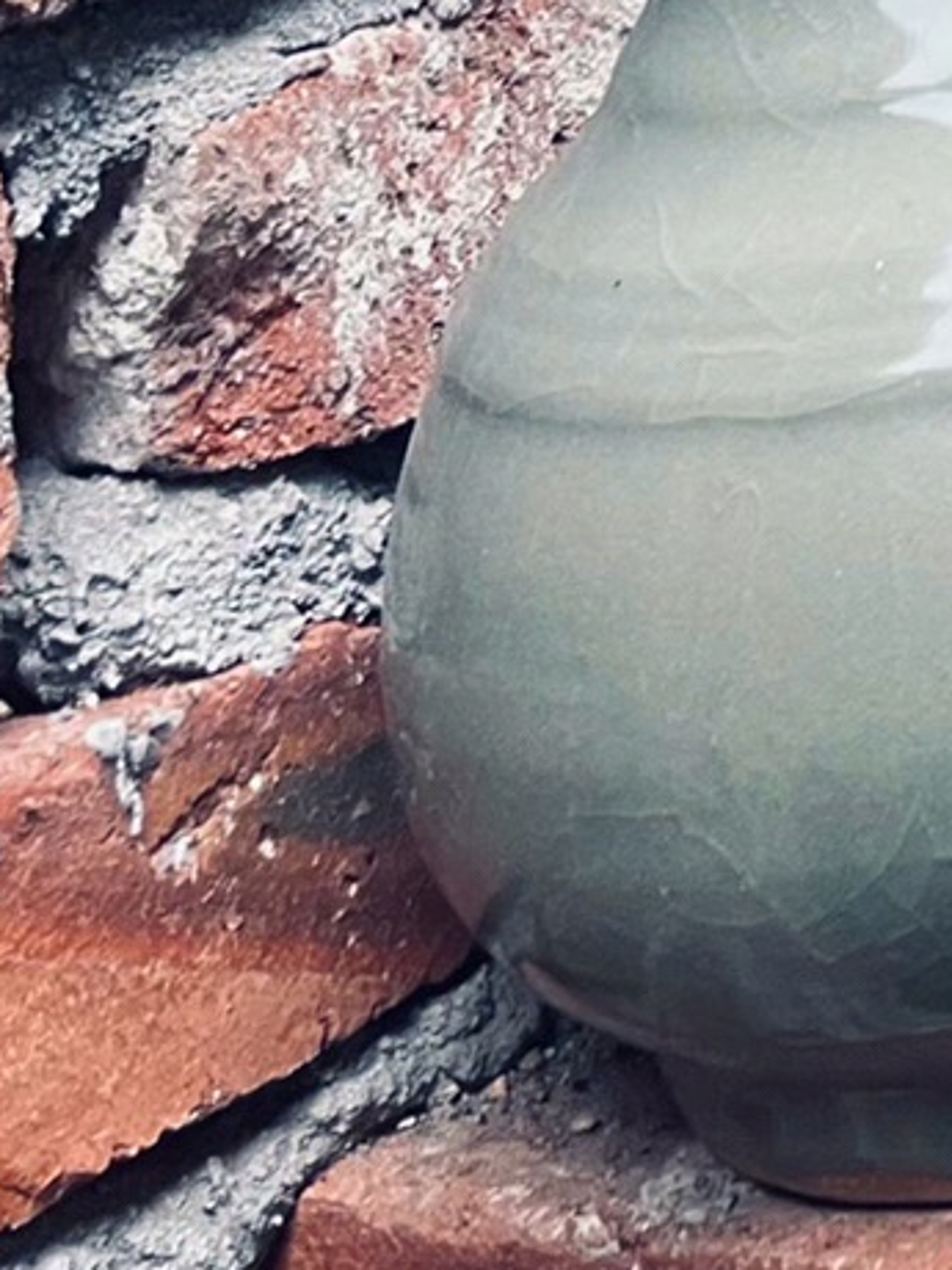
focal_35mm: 113
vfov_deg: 15.5
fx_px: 4144
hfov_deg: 11.7
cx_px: 1898
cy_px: -861
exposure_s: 1/99
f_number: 1.6
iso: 125
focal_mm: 4.2
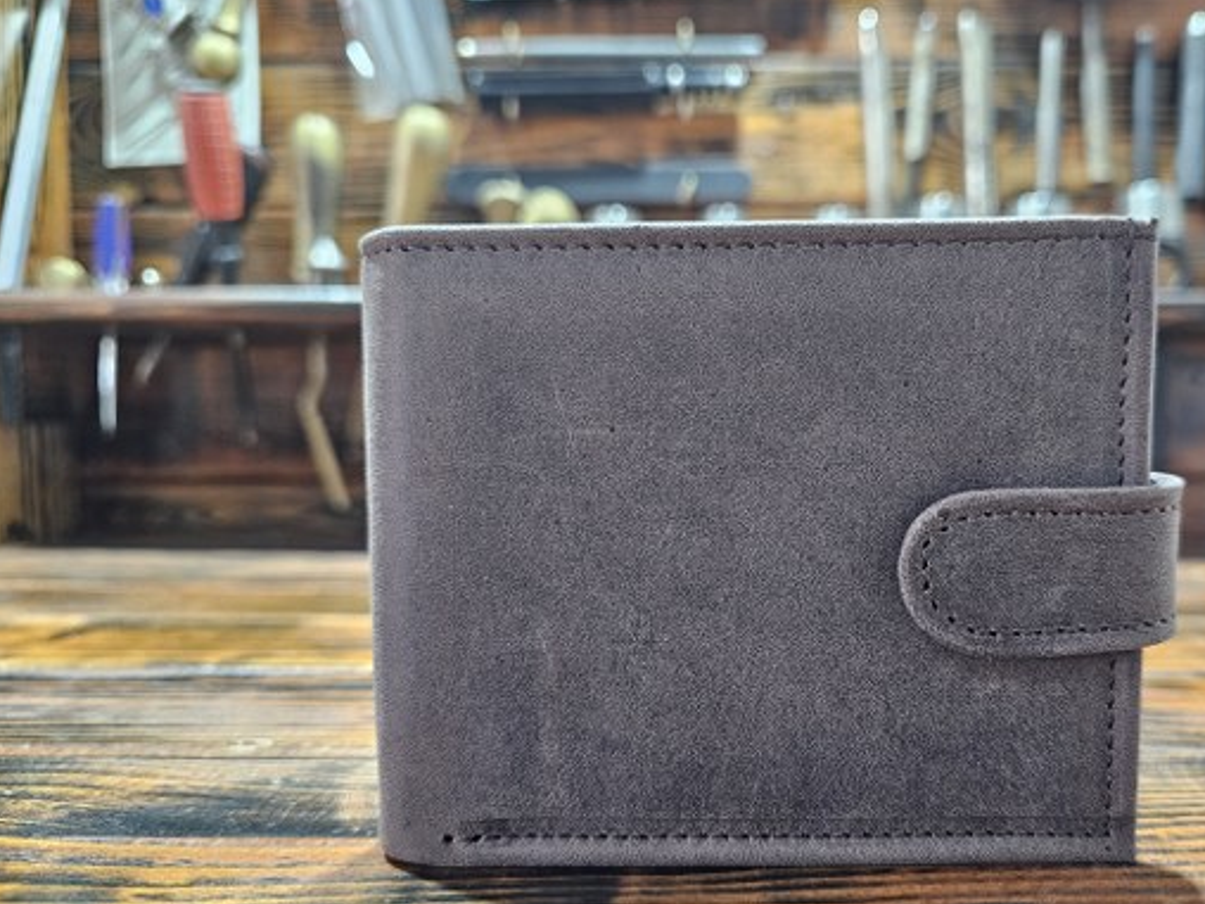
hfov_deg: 60.9
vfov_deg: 48.0
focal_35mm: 29
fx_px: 1010
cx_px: 752
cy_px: 524
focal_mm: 6.3
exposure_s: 1/100
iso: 400
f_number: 1.7
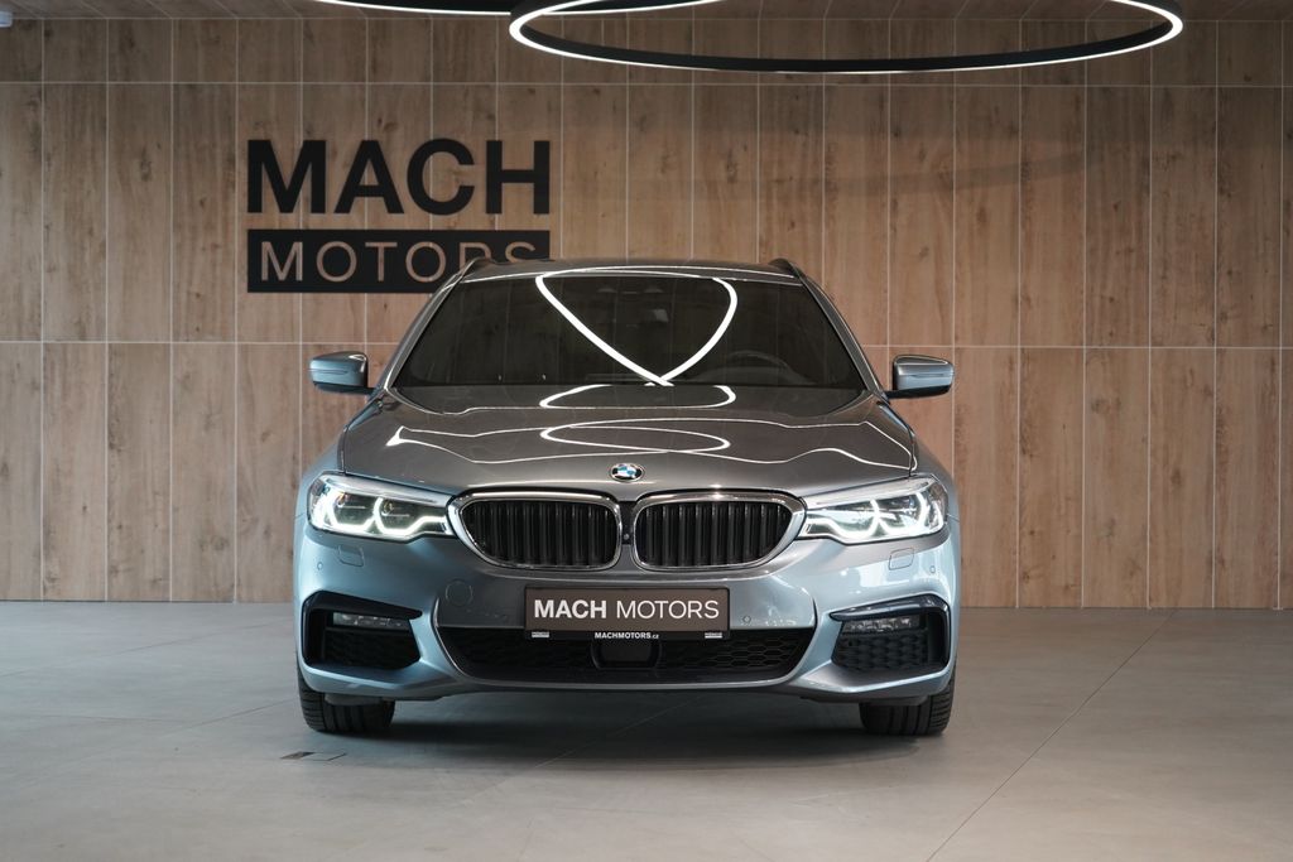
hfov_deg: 28.8
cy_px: 431
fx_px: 2514
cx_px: 646
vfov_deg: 19.5
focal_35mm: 70
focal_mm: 70
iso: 3200
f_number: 5.6
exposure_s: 1/160
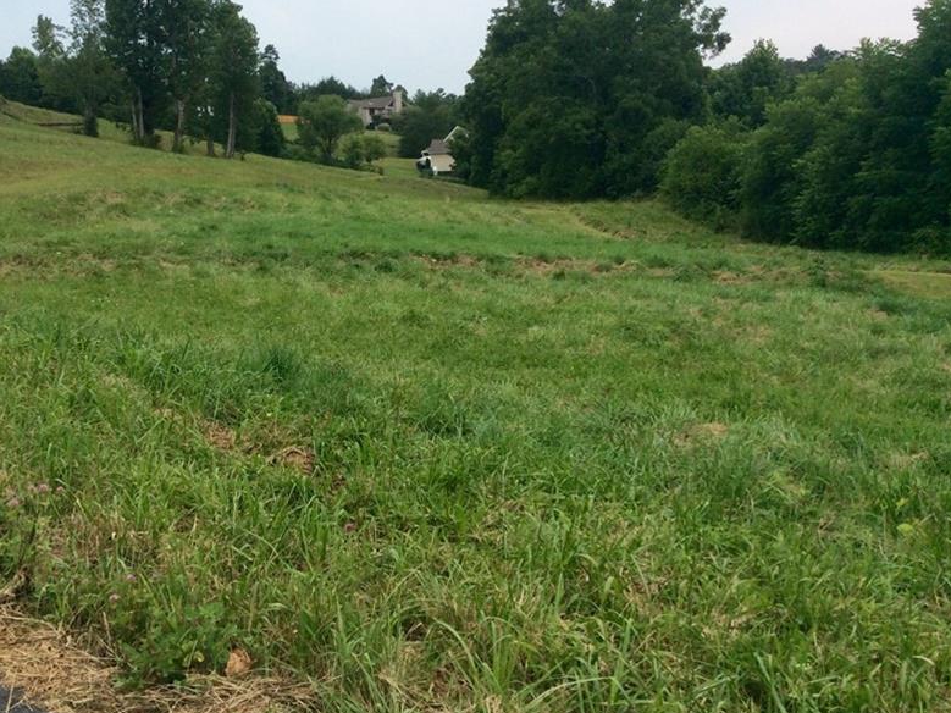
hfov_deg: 44.3
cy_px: 288
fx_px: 1154
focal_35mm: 42
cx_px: 331
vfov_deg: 34.2
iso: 32
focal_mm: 3.3
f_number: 2.4
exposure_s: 1/880
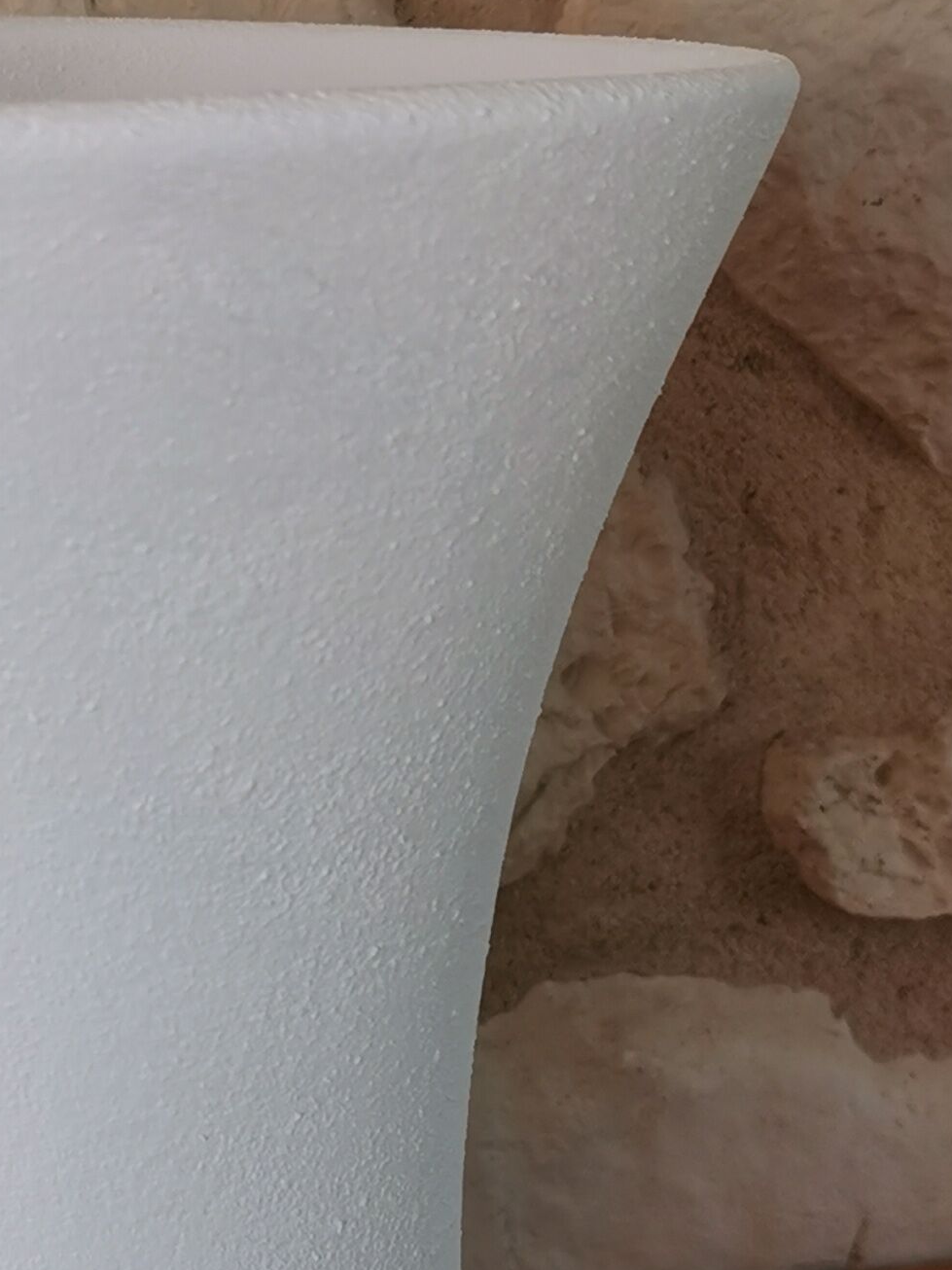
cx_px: 31
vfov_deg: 20.6
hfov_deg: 15.3
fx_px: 3485
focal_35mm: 95
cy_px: 798
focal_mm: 5.56
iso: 50
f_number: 1.6
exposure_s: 1/146
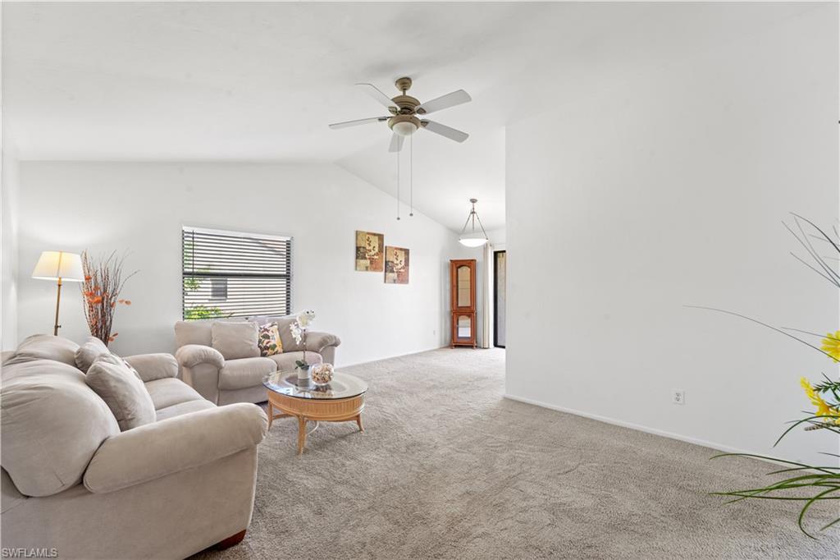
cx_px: 420
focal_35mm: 14
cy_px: 280
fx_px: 327
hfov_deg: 104.3
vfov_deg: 81.2
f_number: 11
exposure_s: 1/2
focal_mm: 14
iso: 250
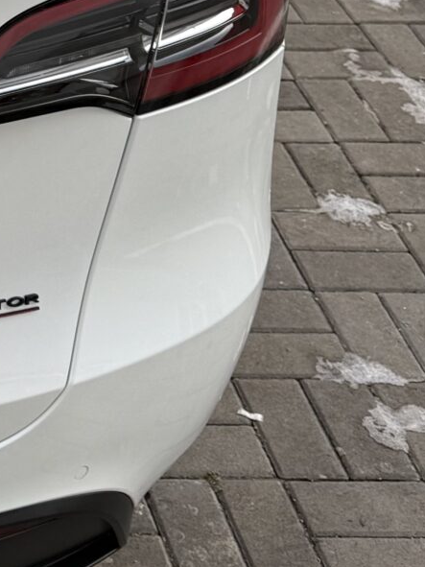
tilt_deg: -30.1
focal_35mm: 104
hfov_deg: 12.2
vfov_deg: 18.1
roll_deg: +1.3
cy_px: -82
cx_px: -490
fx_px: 1703
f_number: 1.78
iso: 80
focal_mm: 6.76
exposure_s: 1/813
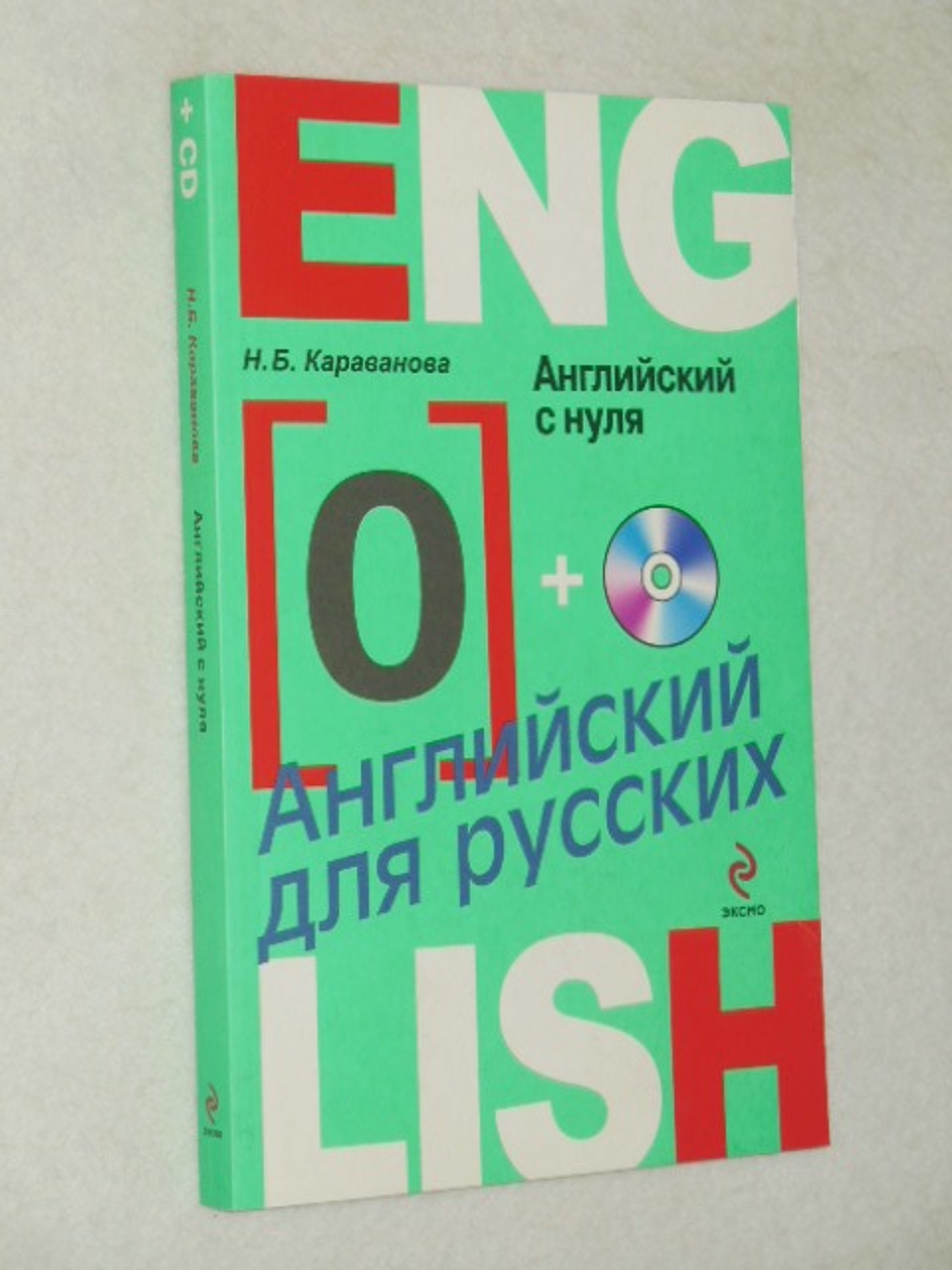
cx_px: 476
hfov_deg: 13.3
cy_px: 635
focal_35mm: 111
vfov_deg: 17.7
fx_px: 4070
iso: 200
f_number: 4.8
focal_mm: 19.7
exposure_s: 1/60
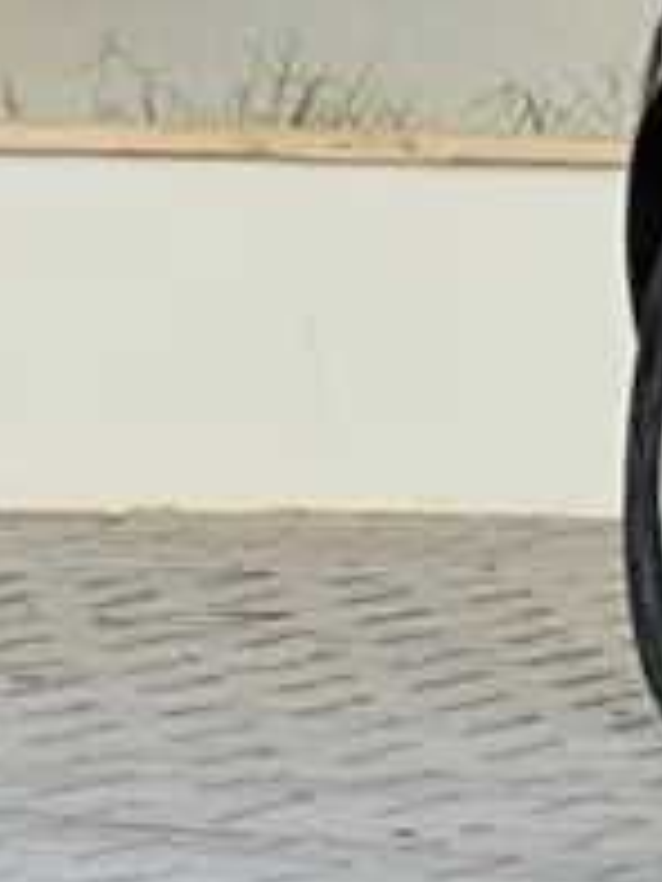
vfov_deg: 3.6
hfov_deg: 2.7
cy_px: -1834
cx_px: 2117
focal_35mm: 536
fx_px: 13667
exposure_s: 1/121
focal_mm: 9
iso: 125
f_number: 2.8
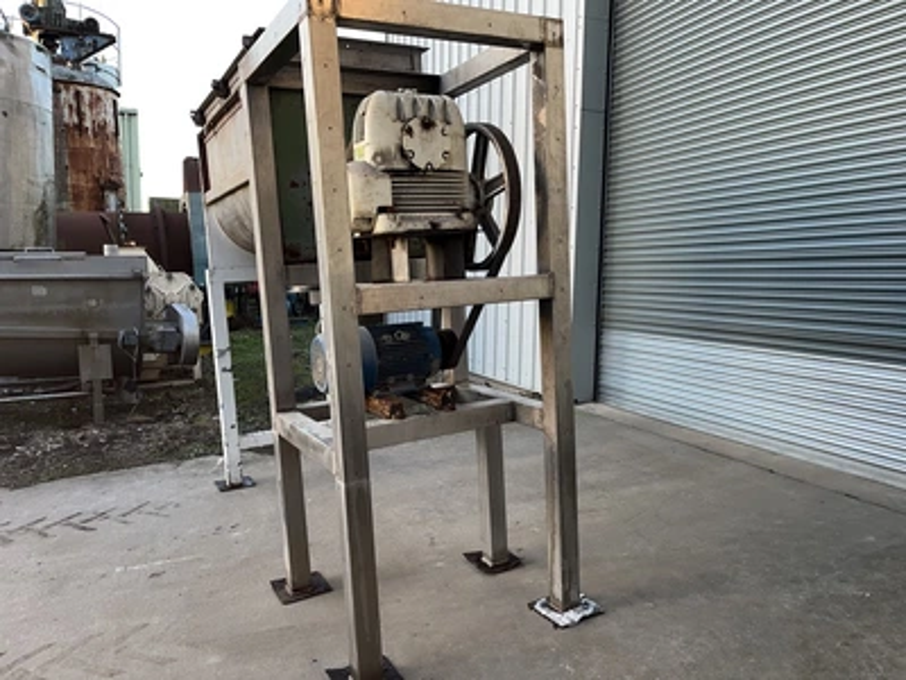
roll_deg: -0.5
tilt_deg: -6.0
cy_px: 340
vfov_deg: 53.1
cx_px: 453
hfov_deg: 67.3
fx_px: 680
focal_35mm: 26
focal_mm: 5.1
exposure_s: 1/157
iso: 32
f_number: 1.6
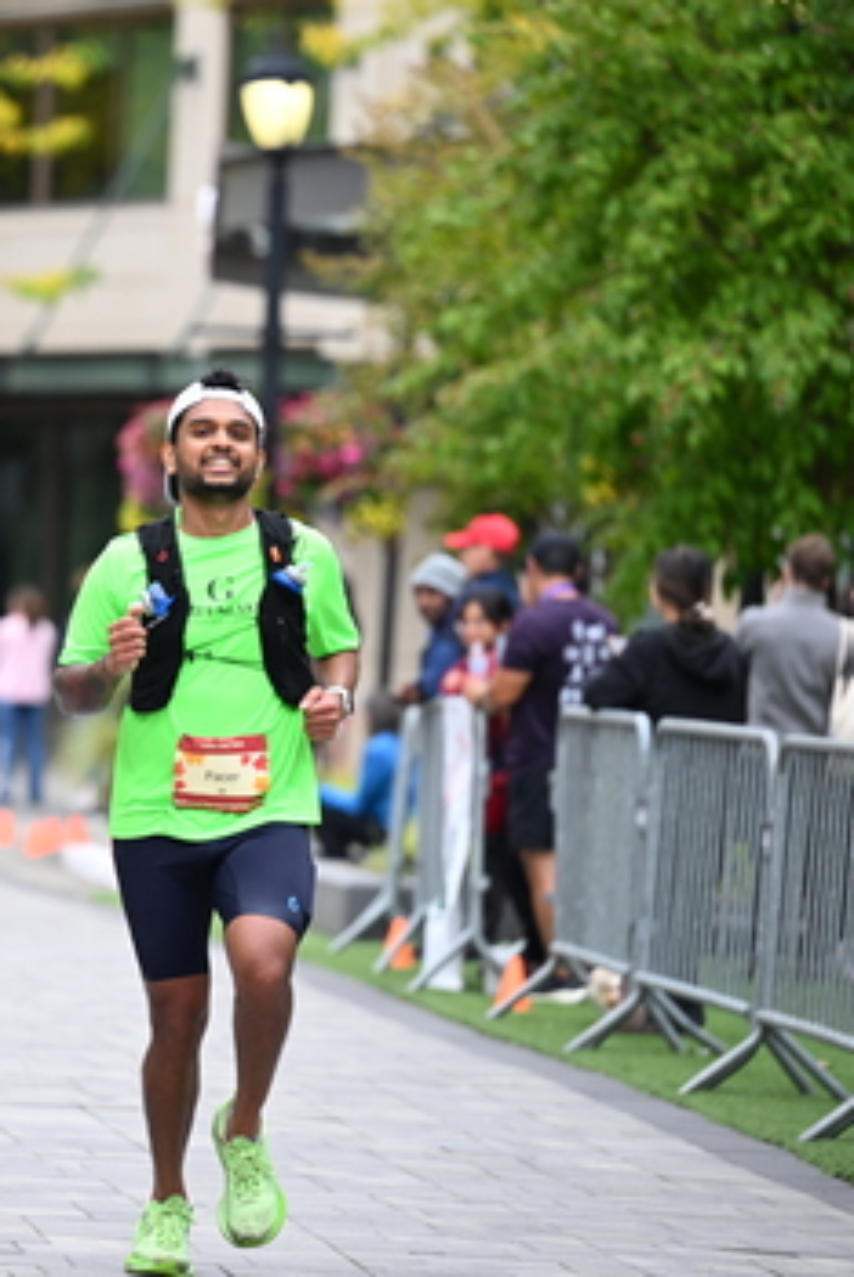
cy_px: 622
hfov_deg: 5.3
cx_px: -33
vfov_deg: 7.9
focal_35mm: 259
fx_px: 9197
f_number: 2.8
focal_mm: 165
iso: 800
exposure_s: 1/2000
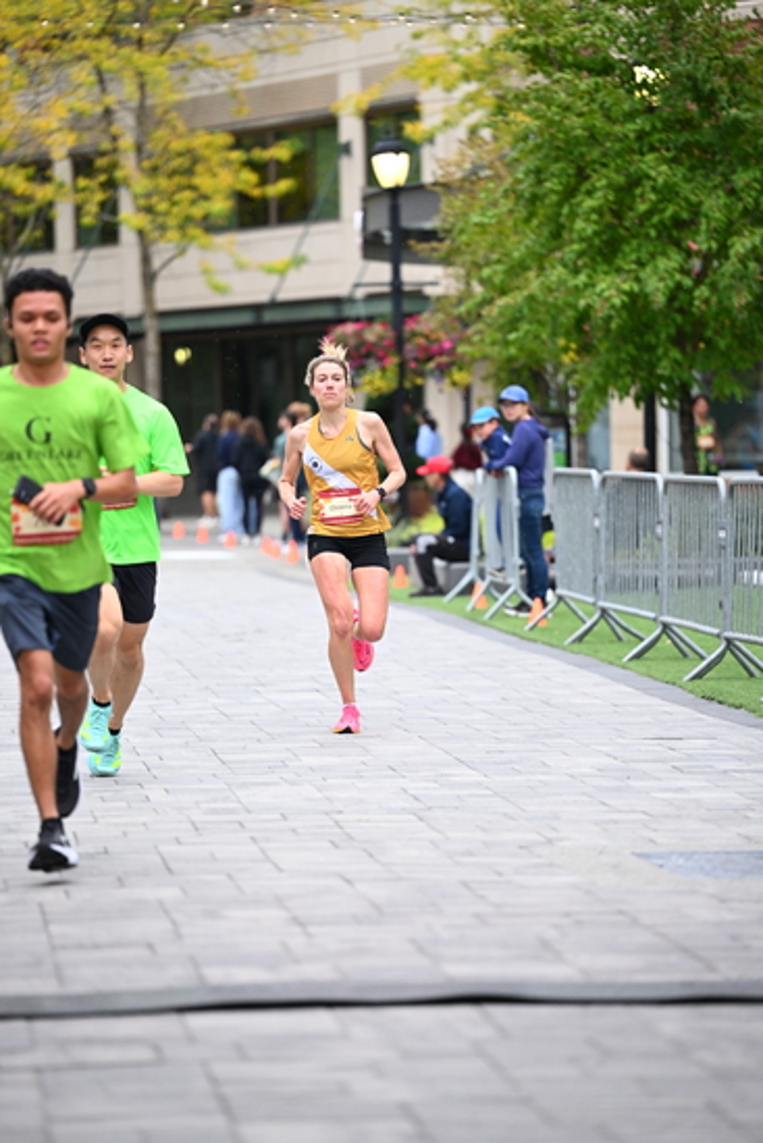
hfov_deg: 9.5
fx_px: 4607
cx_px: 382
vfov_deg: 14.1
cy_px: 572
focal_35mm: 145
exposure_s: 1/1250
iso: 1250
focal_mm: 145
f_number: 2.8
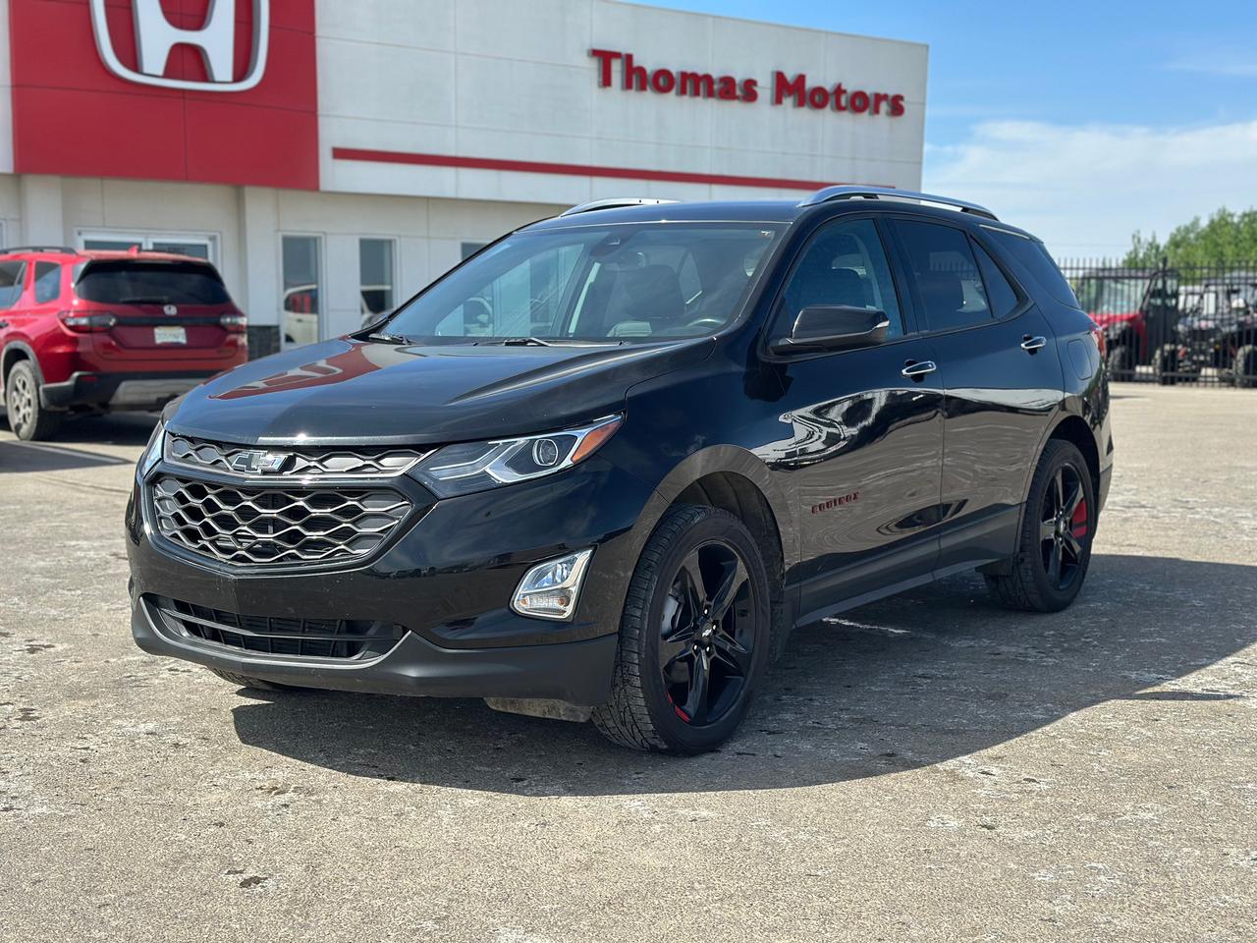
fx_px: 1743
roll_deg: +0.0
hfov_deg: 39.7
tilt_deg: -5.5
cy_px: 472
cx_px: 628
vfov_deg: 30.3
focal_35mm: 48
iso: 100
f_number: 1.78
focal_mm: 6.86
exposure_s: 1/3257
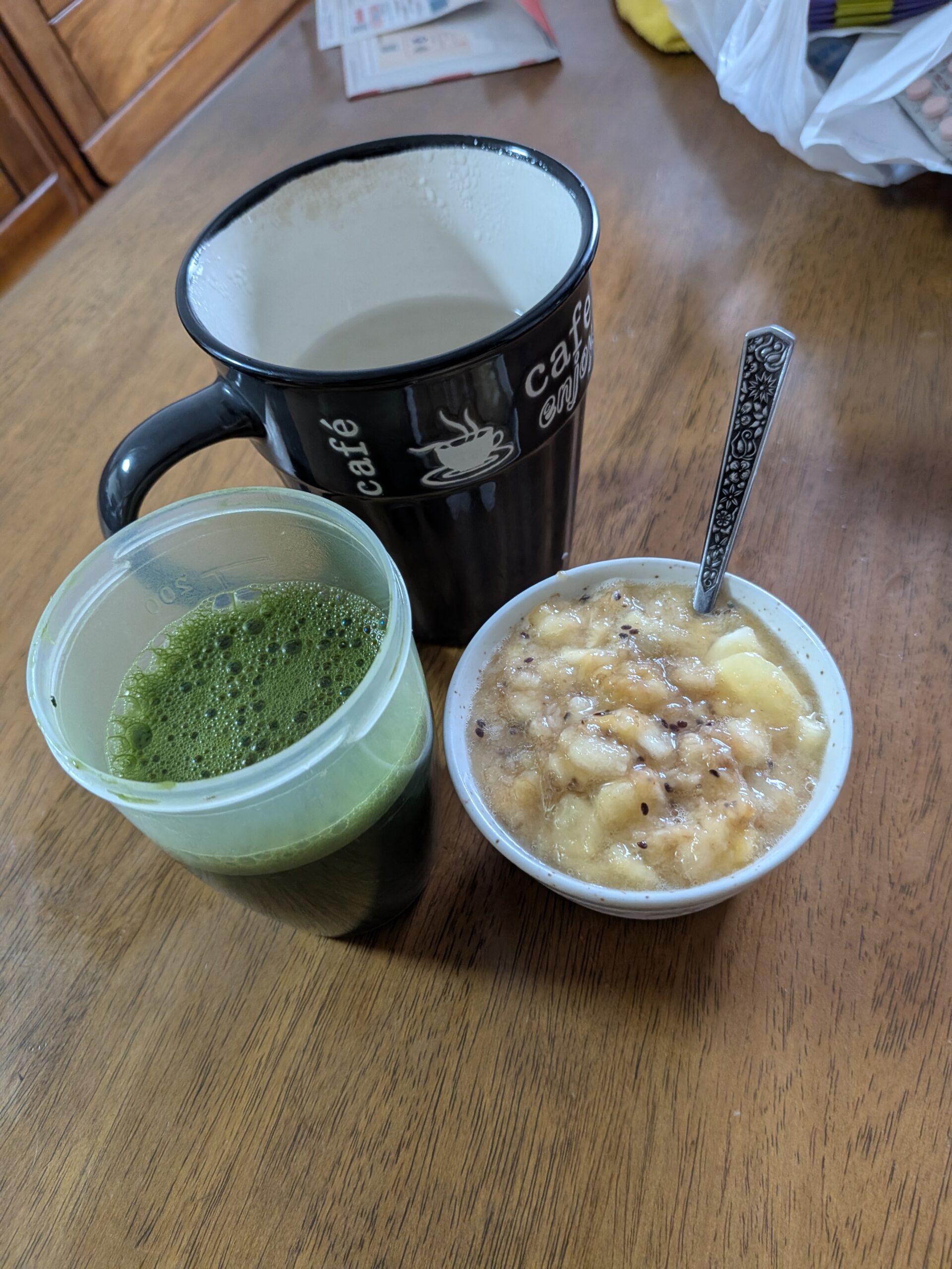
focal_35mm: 24
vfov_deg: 71.6
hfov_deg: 56.8
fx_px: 880
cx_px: 476
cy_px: 634
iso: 268
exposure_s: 1/50
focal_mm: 4.53
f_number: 1.7
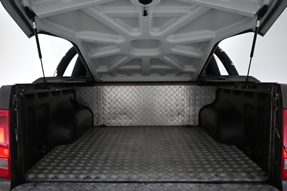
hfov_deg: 58.3
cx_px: 144
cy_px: 96
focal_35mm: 32
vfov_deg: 40.8
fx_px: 257
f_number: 4
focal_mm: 21.5
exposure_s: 1/125
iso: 2200
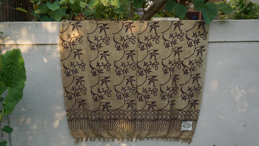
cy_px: 79
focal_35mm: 39
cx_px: 126
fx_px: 268
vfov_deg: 30.4
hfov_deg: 51.6
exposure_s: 1/160
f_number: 4.5
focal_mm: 24
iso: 320
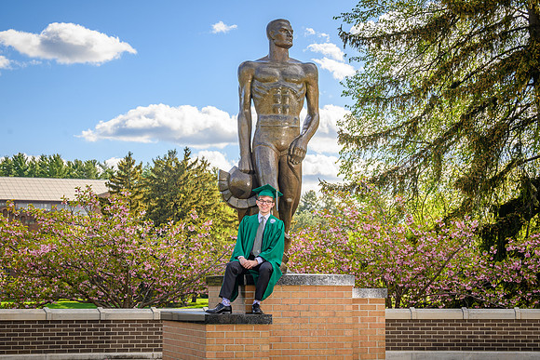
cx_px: 261
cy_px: 170
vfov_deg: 17.9
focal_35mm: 76
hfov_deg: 26.5
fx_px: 1146
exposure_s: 1/200
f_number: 8
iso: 80
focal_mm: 70
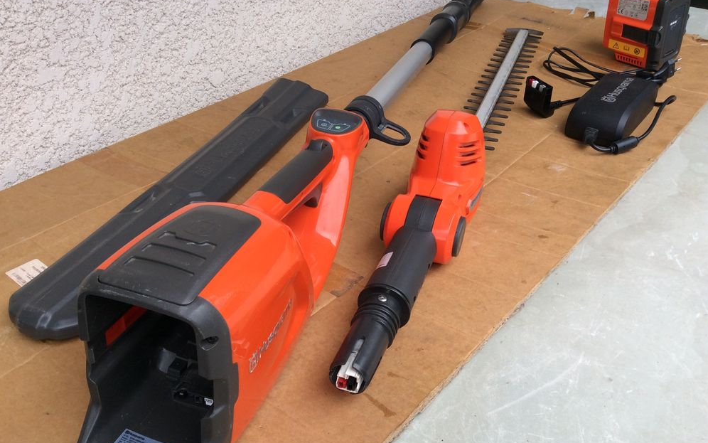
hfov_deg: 56.7
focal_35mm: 34
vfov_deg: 37.3
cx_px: 355
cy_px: 246
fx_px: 656
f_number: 2.4
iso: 32
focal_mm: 3.3
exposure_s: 1/140
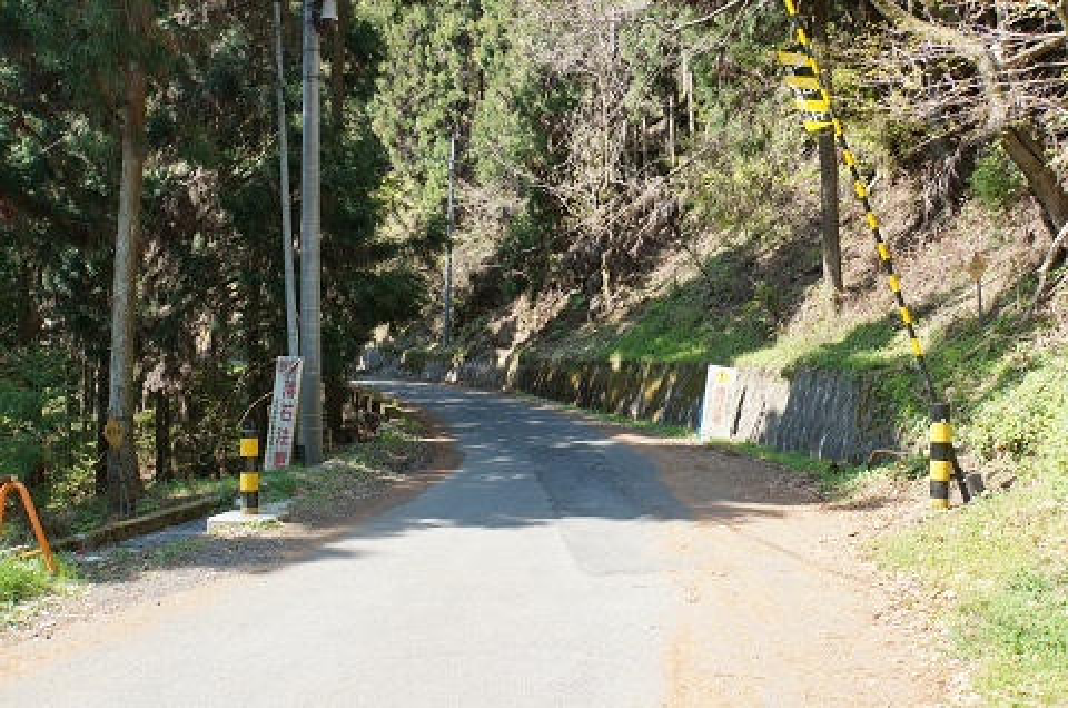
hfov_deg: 62.3
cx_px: 534
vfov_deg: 43.6
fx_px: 884
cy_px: 354
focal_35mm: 30
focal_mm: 19.9
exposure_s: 1/80
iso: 100
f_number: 6.3
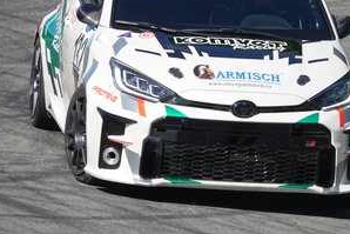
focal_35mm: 498
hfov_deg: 4.1
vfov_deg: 2.8
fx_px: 4844
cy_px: 65
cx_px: 196
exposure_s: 1/800
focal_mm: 120.91
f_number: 4.5
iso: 100
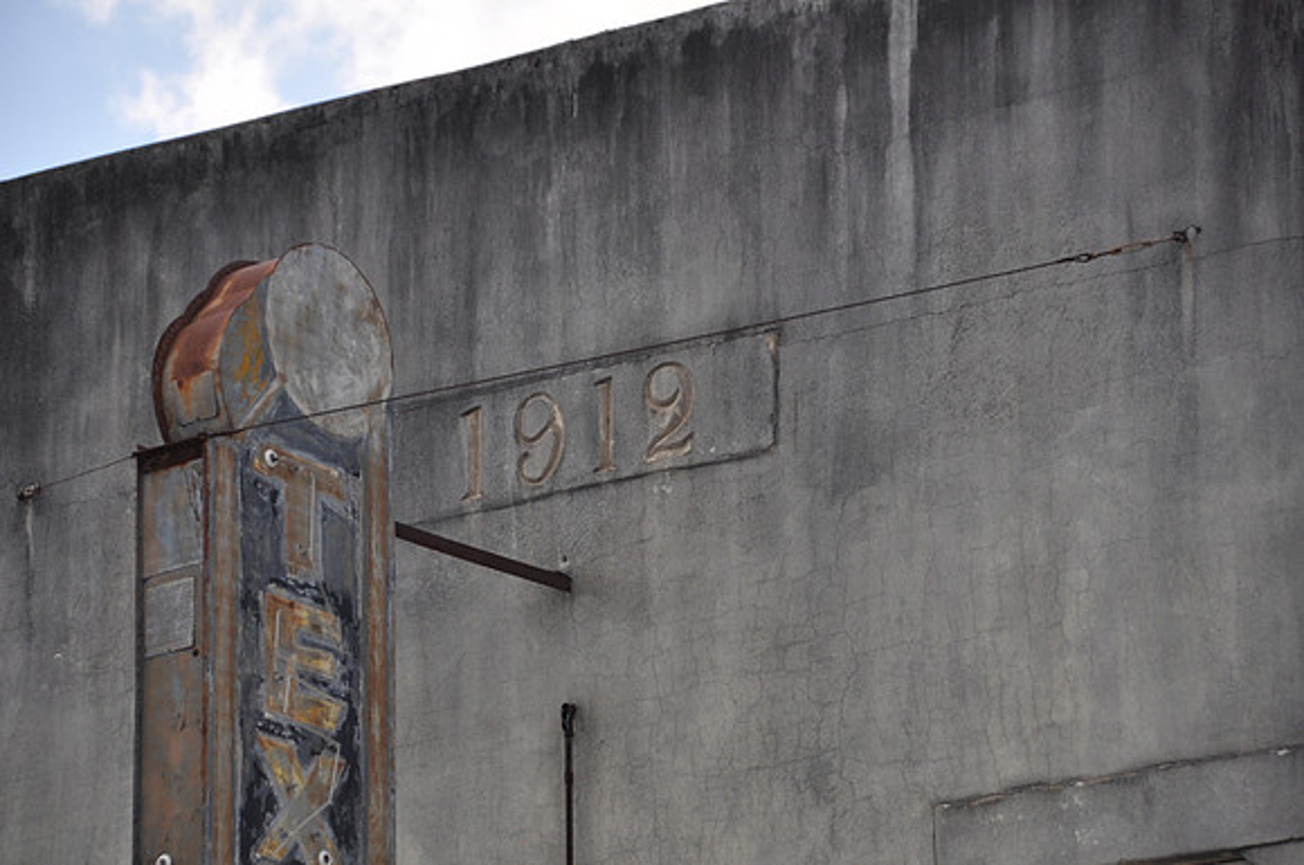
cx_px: 652
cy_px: 432
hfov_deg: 10.6
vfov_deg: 7.0
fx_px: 7053
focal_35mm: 195
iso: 250
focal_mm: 130
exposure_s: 1/500
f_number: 6
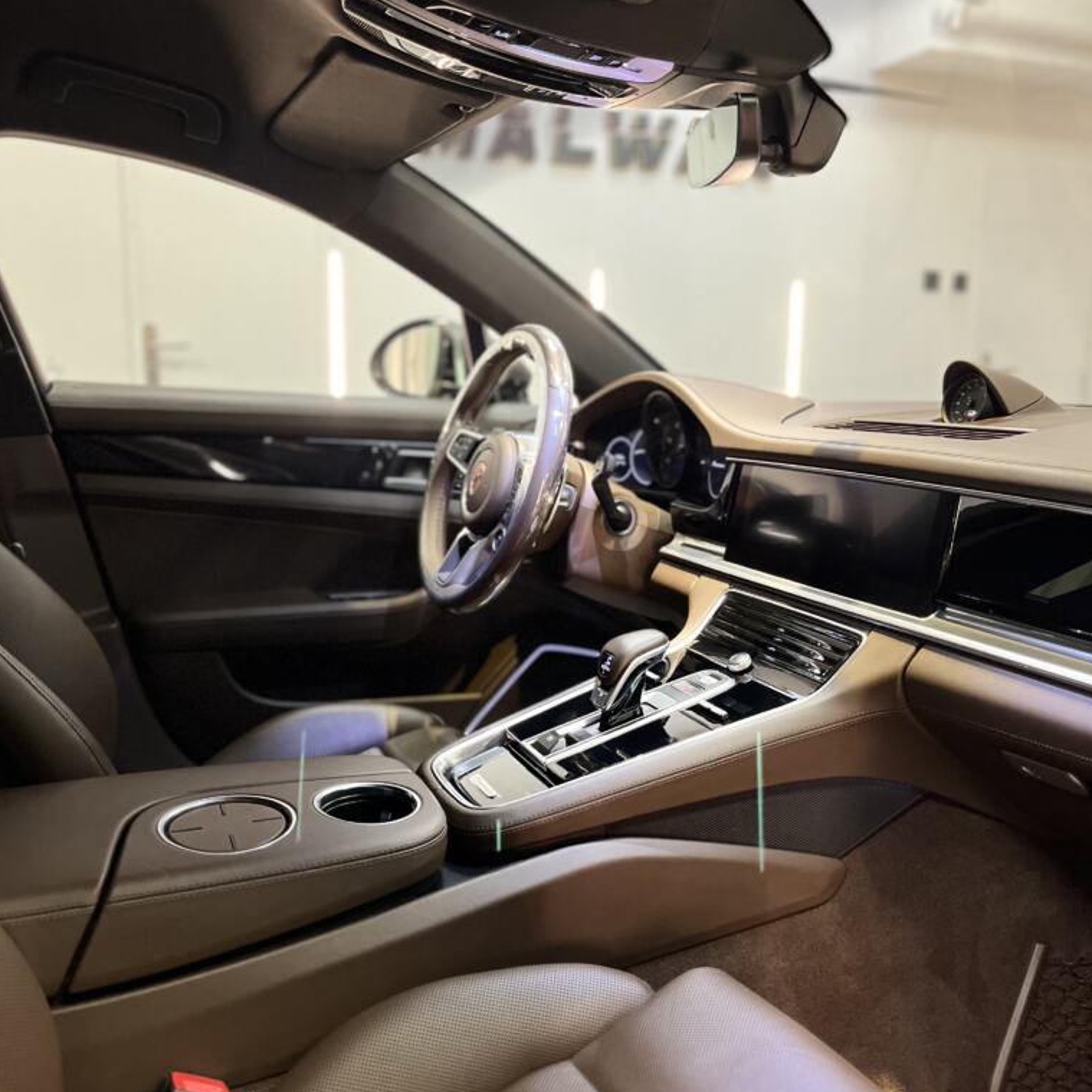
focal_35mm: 31
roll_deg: -0.6
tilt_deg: -10.0
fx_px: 1106
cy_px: 548
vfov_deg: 52.5
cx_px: 545
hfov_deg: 52.5
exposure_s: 1/50
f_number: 1.6
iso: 320
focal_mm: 5.1
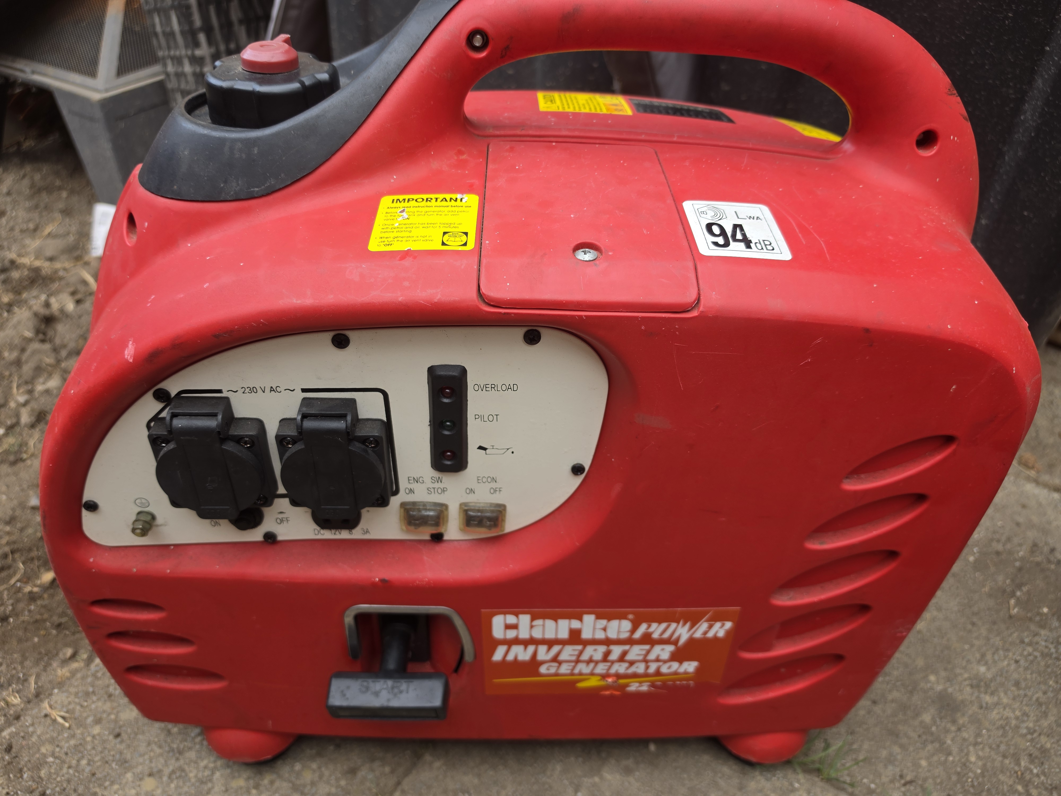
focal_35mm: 23
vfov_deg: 58.9
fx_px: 705
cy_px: 398
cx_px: 530
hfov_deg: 73.9
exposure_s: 1/180
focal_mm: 6.5
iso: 32
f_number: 1.4
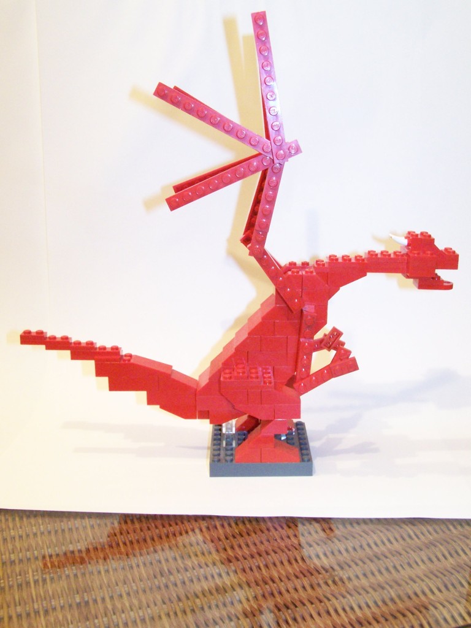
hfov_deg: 36.0
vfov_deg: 46.8
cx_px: 236
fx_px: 726
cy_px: 314
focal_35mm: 40
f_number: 5.6
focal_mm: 6.7
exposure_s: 1/4
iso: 400
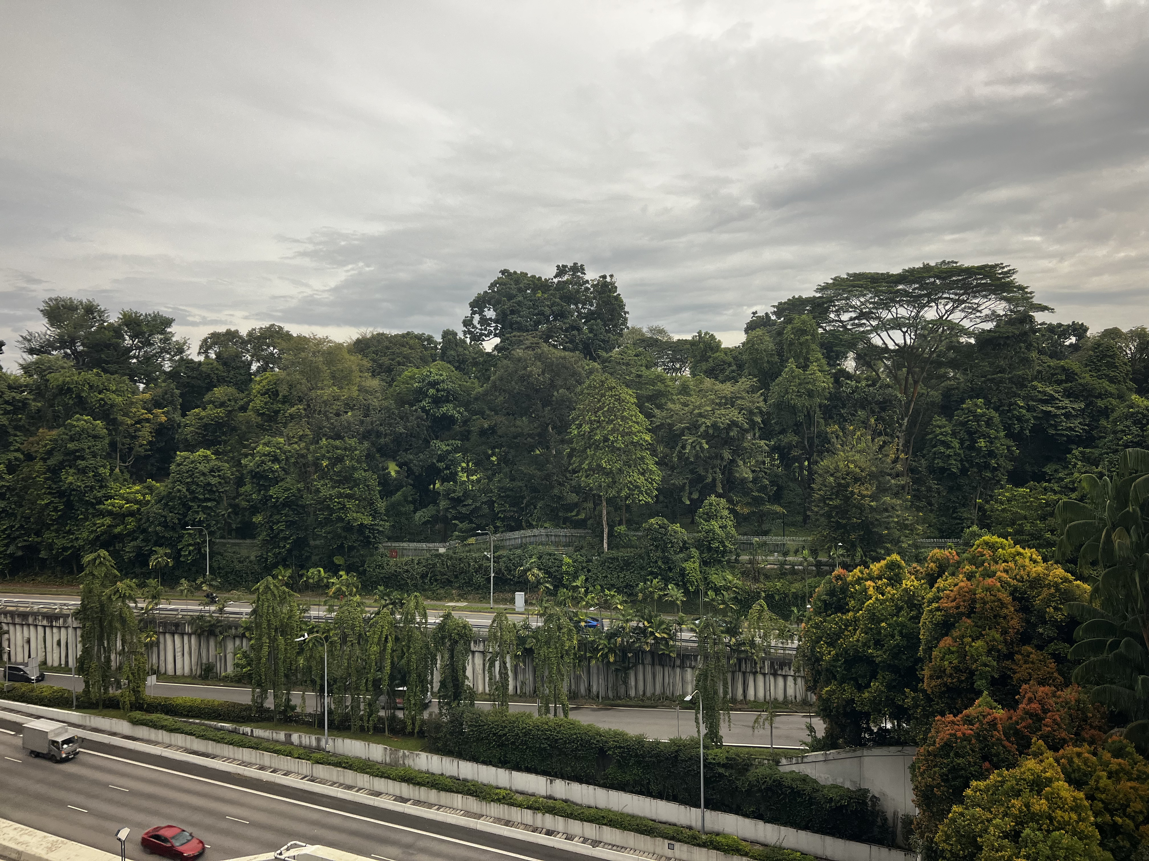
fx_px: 863
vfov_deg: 53.1
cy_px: 430
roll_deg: +0.9
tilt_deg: -0.3
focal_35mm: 26
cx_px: 574
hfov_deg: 67.3
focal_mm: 5.7
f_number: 1.5
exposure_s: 1/120
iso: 100
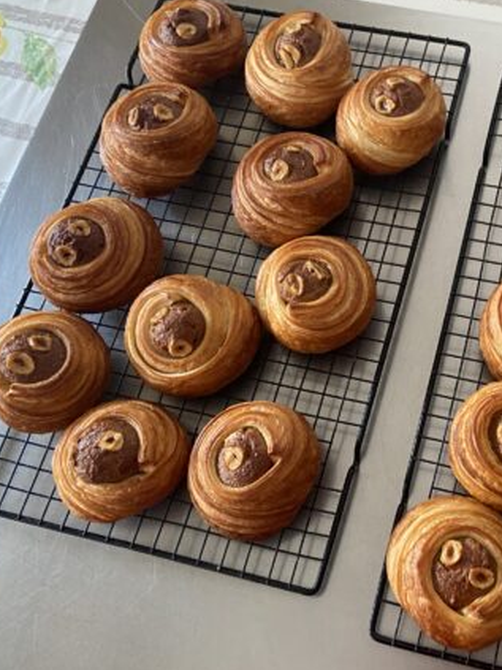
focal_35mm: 41
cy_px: 341
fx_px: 793
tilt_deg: -69.6
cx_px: 428
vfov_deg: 45.8
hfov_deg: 33.7
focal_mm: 4.25
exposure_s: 1/60
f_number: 1.8
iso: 250
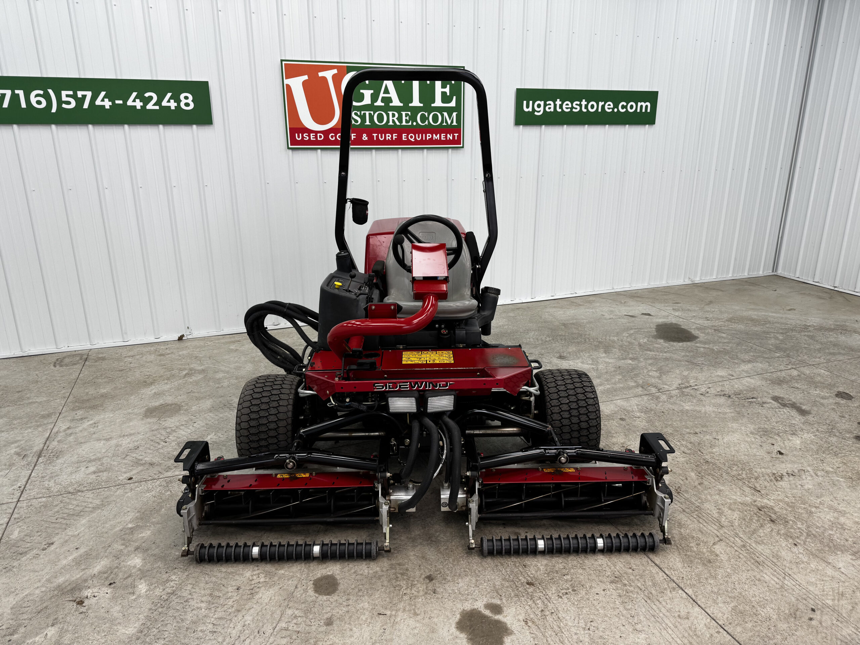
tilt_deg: -18.1
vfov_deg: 56.8
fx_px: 596
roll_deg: -0.4
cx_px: 430
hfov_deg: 71.6
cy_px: 322
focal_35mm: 24
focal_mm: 6.76
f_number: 1.78
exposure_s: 1/120
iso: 64
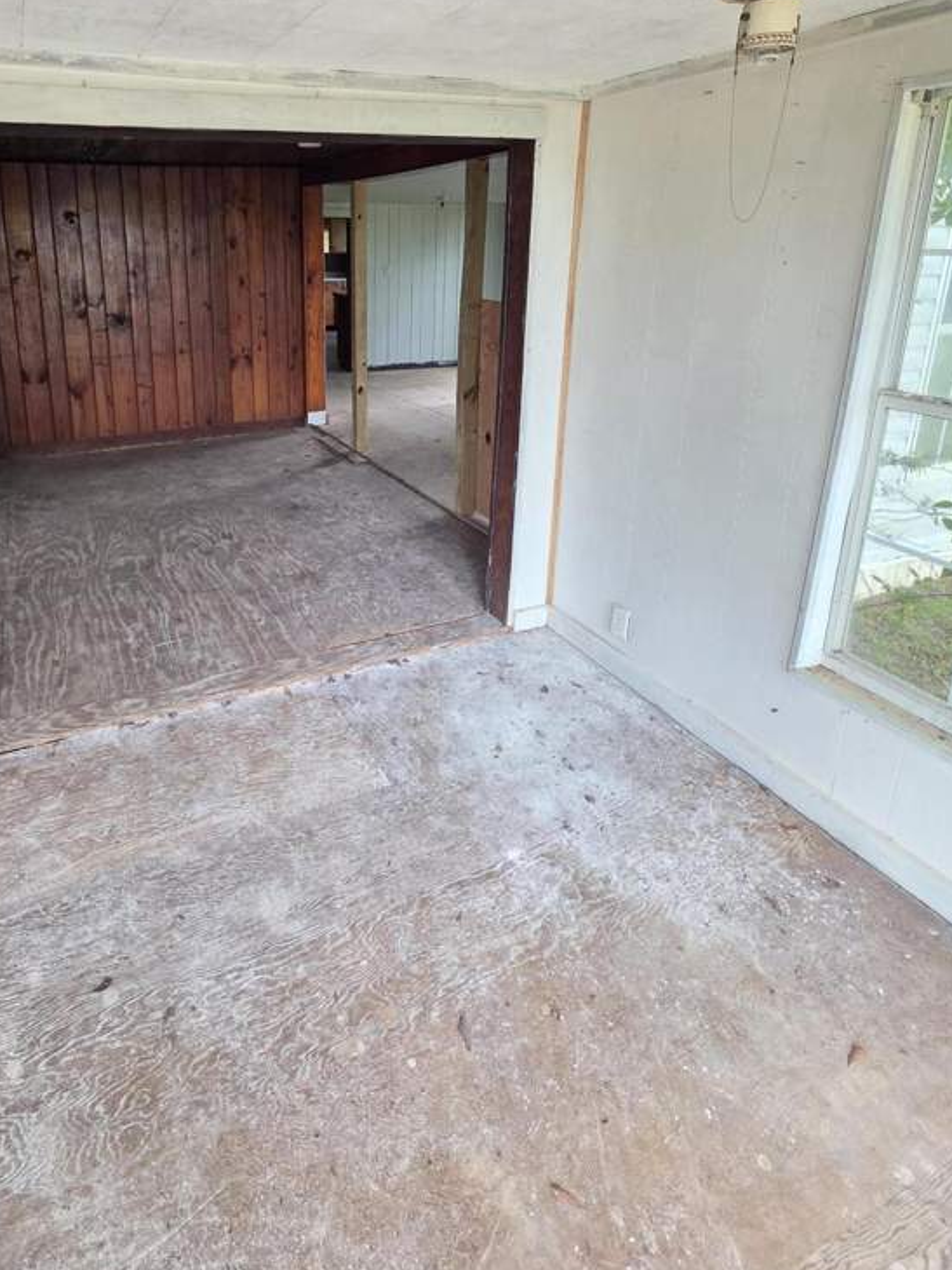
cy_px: 432
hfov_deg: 66.9
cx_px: 318
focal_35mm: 19
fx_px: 697
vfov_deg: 82.0
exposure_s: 1/240
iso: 400
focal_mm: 2.2
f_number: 1.9
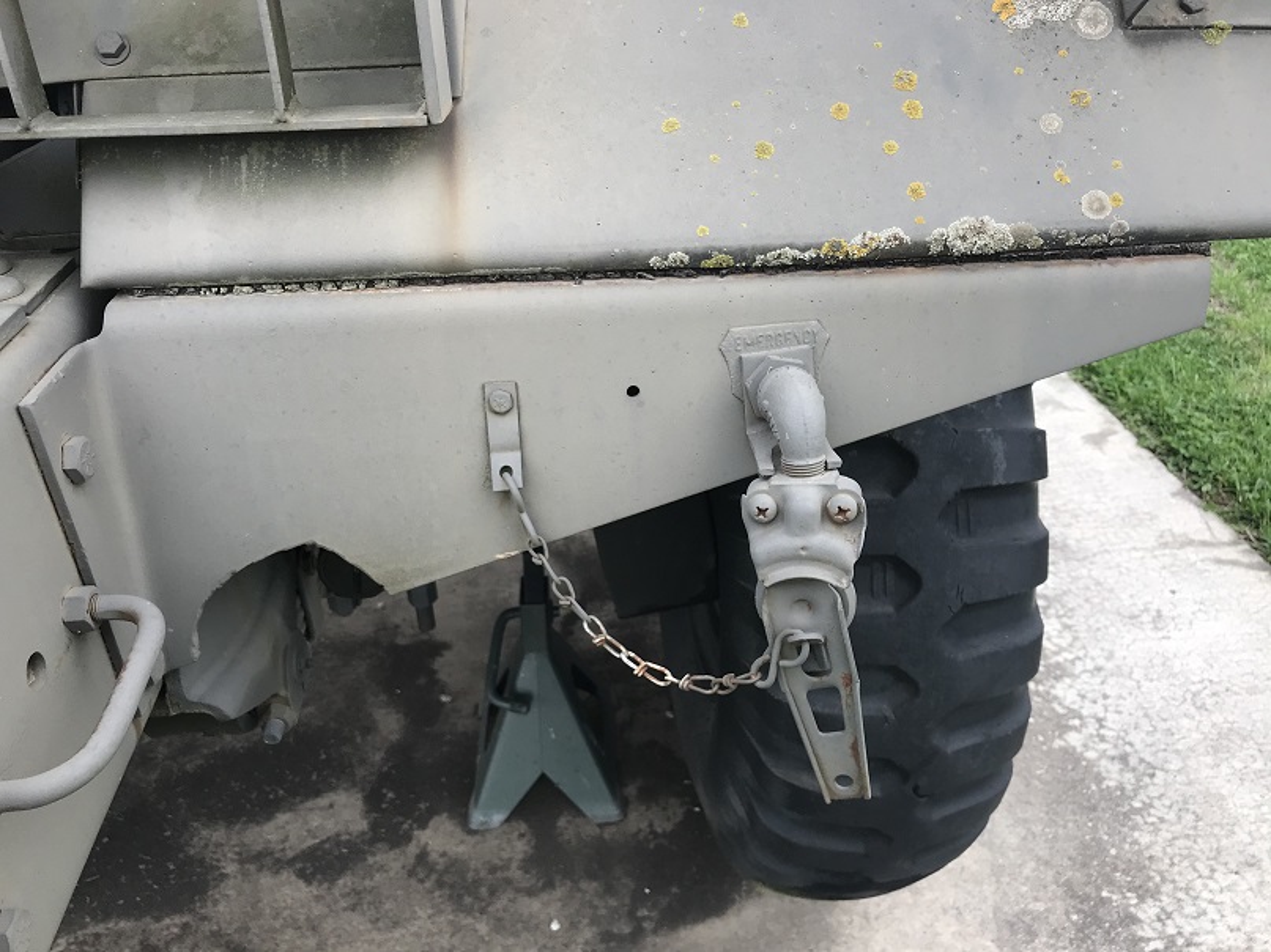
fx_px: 1028
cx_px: 636
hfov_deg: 63.5
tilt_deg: -33.5
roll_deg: +1.0
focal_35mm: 28
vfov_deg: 49.7
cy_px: 476
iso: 20
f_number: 1.8
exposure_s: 1/310
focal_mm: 3.99
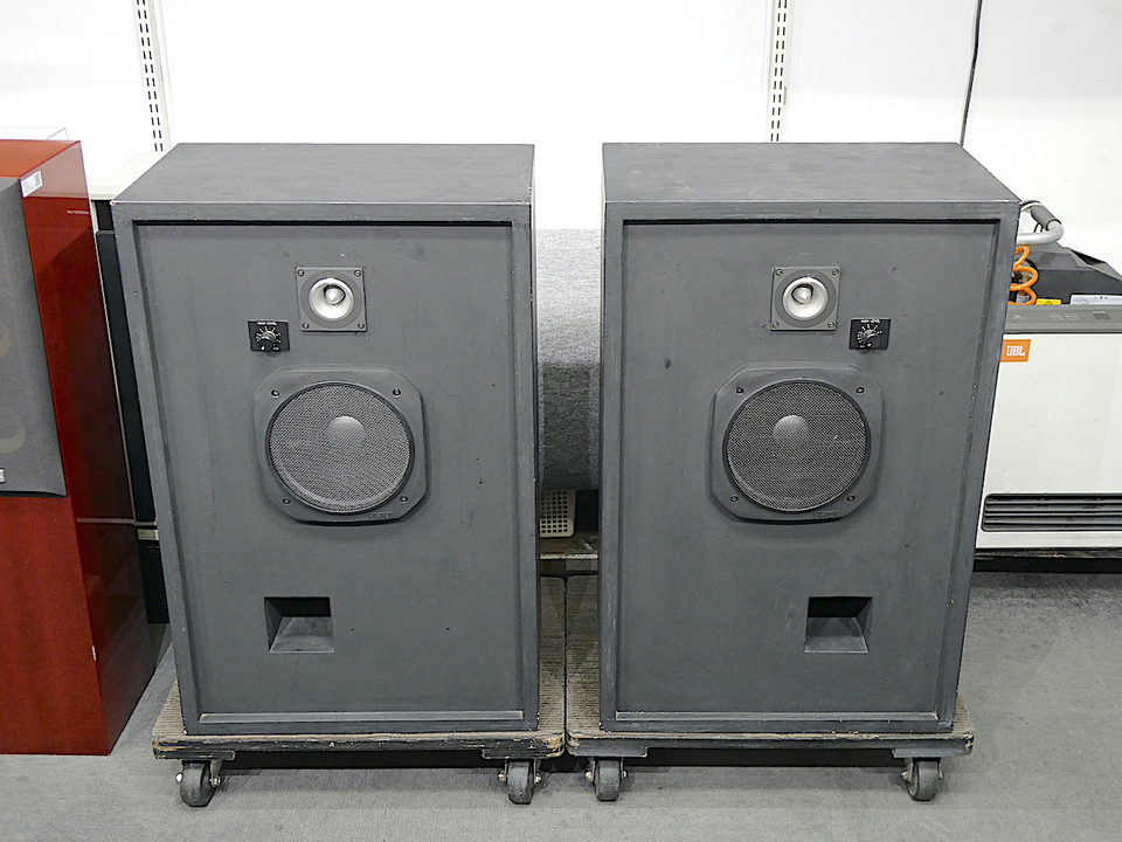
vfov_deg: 36.0
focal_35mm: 40
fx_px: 1297
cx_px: 561
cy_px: 421
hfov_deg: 46.8
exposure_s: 1/6
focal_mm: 7.2
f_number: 3.8
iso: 200
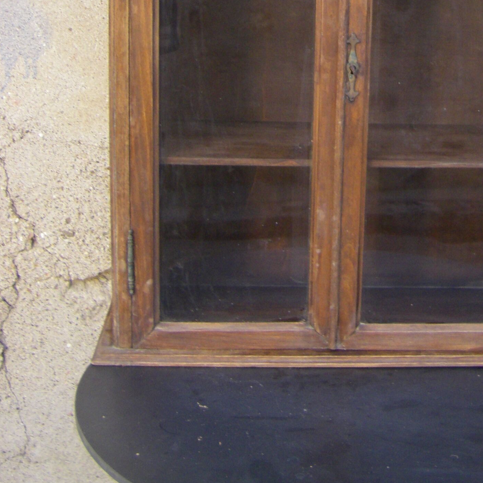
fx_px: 1231
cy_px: 89
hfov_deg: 22.0
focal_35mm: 78
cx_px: 362
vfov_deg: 21.9
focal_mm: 6.3
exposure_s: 1/50
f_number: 3.5
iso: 160
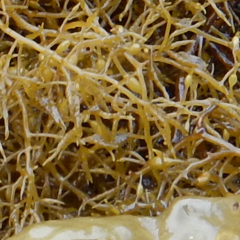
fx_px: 2910
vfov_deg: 4.7
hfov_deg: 4.7
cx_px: -147
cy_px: -19
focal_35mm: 371
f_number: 4.3
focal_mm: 7.8
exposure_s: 1/30
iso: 140
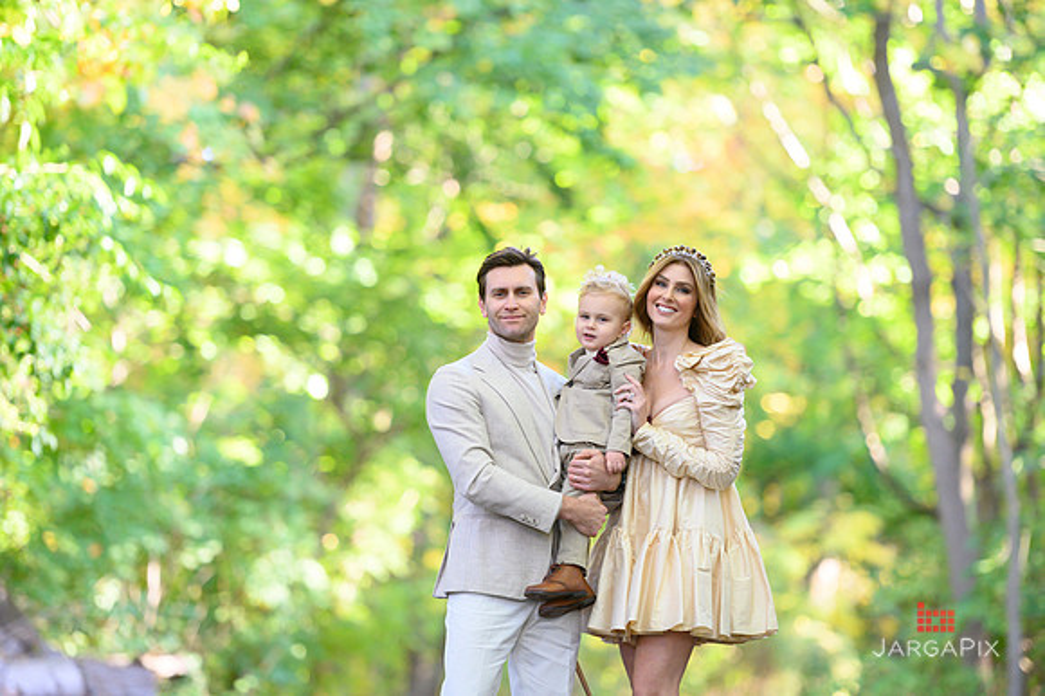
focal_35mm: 180
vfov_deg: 7.6
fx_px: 5222
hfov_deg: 11.4
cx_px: 522
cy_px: 348
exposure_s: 1/200
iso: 1600
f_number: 3.2
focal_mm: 180
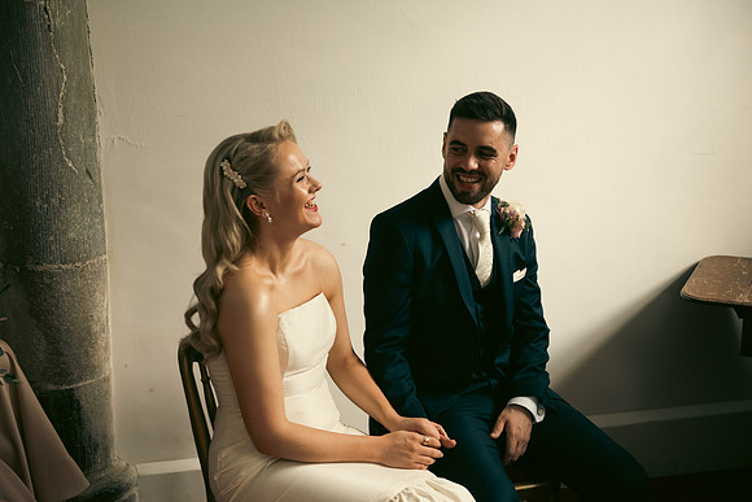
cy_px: 251
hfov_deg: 38.2
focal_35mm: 52
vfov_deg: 26.0
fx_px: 1086
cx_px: 376
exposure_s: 1/160
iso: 800
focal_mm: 52
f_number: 3.5
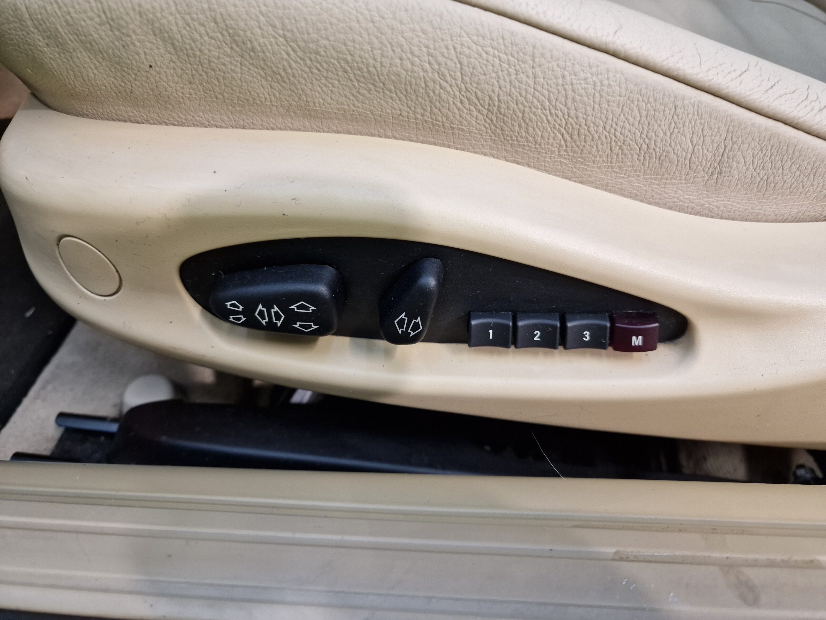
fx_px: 549
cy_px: 310
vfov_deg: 58.9
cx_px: 413
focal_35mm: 23
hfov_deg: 73.9
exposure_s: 1/50
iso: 200
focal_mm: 6.4
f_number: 1.8
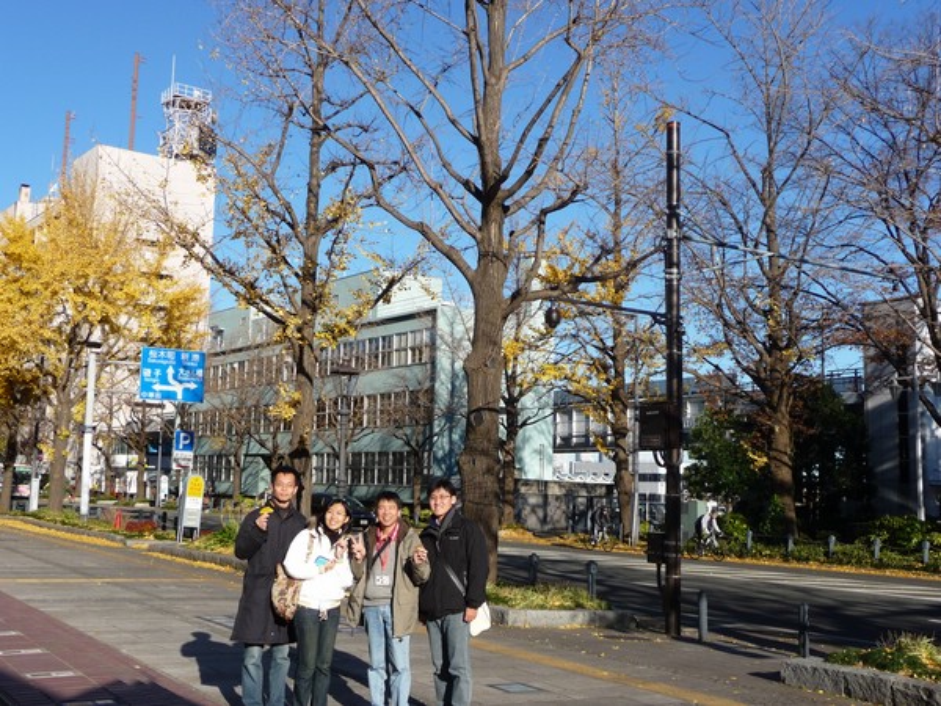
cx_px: 470
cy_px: 353
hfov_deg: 46.8
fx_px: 1087
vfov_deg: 36.0
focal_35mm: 40
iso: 100
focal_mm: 6.7
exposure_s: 1/800
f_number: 3.9
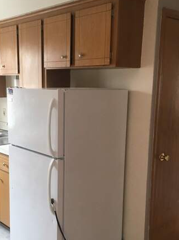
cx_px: 62
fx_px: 311
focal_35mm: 45
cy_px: 143
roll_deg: -0.7
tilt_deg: -8.6
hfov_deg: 31.9
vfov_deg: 41.9
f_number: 2.2
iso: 80
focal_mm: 4.15
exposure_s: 1/30
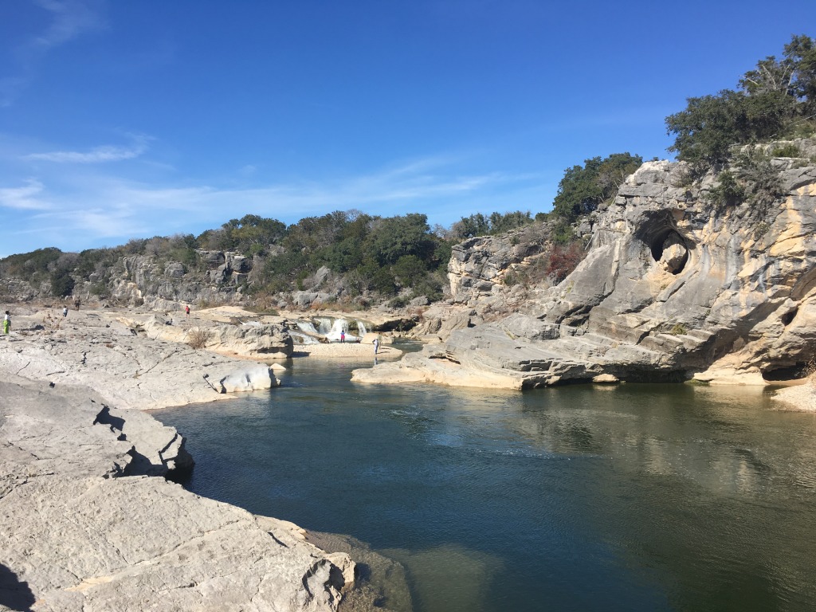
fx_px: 684
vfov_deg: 48.2
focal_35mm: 29
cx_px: 408
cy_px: 306
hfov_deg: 61.7
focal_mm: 4.15
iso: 25
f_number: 2.2
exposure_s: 1/1350
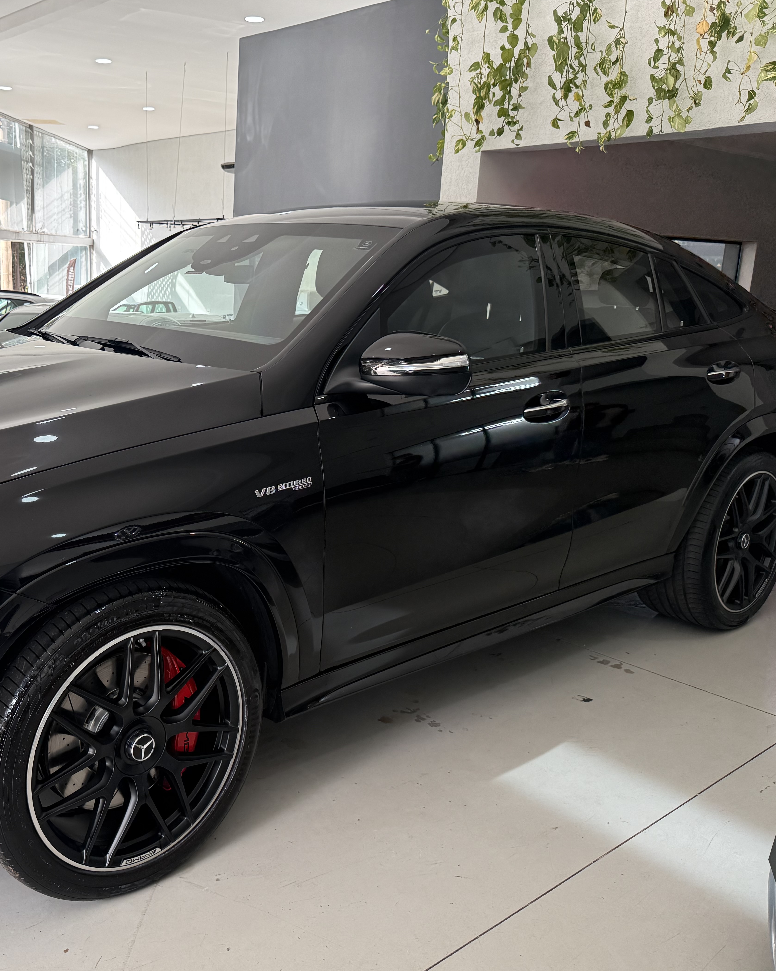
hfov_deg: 44.6
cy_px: 484
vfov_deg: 55.7
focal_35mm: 32
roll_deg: -1.9
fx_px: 919
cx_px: 216
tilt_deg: -12.8
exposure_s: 1/289
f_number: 1.78
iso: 200
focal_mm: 6.76
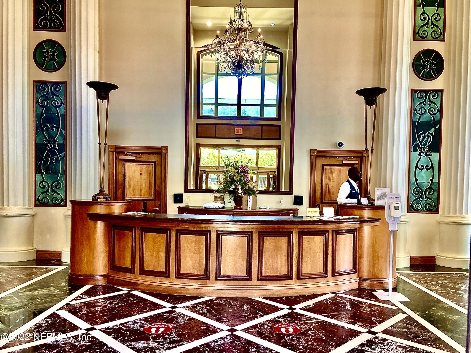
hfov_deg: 67.3
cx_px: 236
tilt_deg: +0.4
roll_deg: -0.9
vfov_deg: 53.1
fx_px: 354
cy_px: 176
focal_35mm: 26
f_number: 1.8
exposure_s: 1/60
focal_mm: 4.25
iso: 64
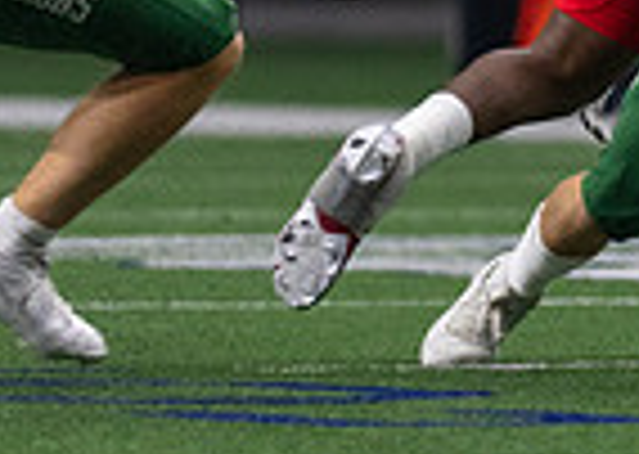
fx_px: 21004
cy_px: -154
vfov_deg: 1.2
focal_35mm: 1159
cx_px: 630
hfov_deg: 1.7
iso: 2000
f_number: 2.8
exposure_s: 1/1000
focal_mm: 200
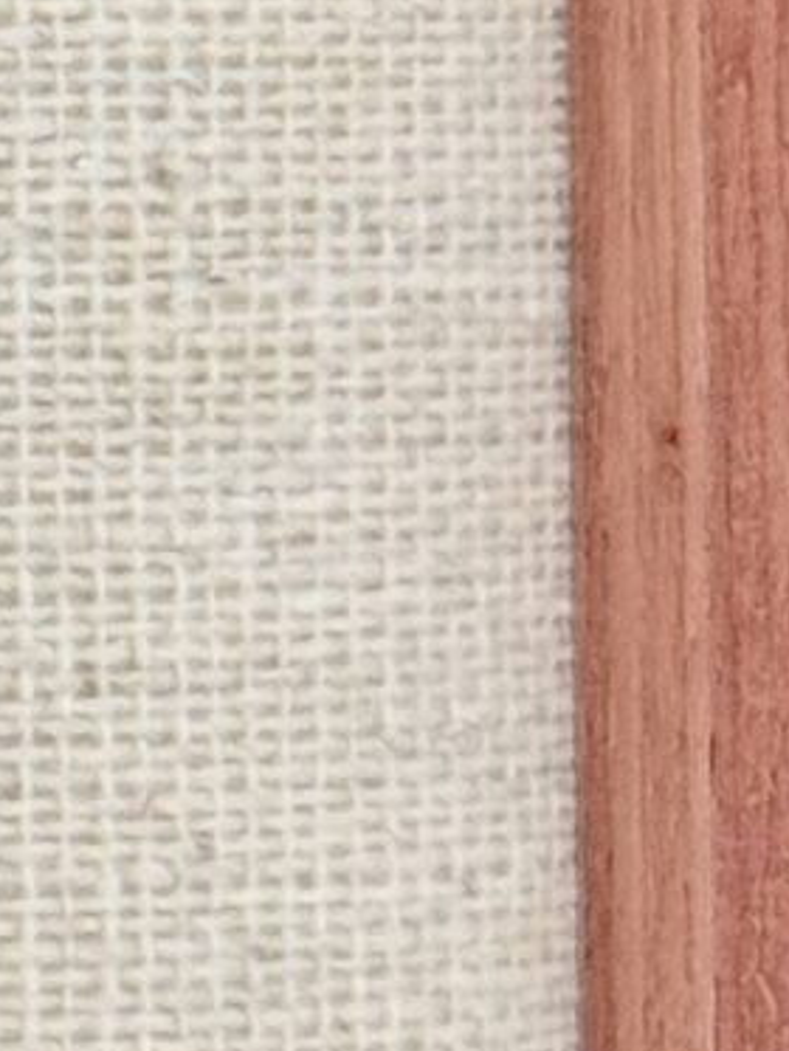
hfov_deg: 4.3
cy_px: -552
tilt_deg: -66.2
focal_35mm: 329
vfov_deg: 6.0
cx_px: -1634
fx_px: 9993
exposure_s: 1/1264
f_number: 1.78
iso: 64
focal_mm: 6.76
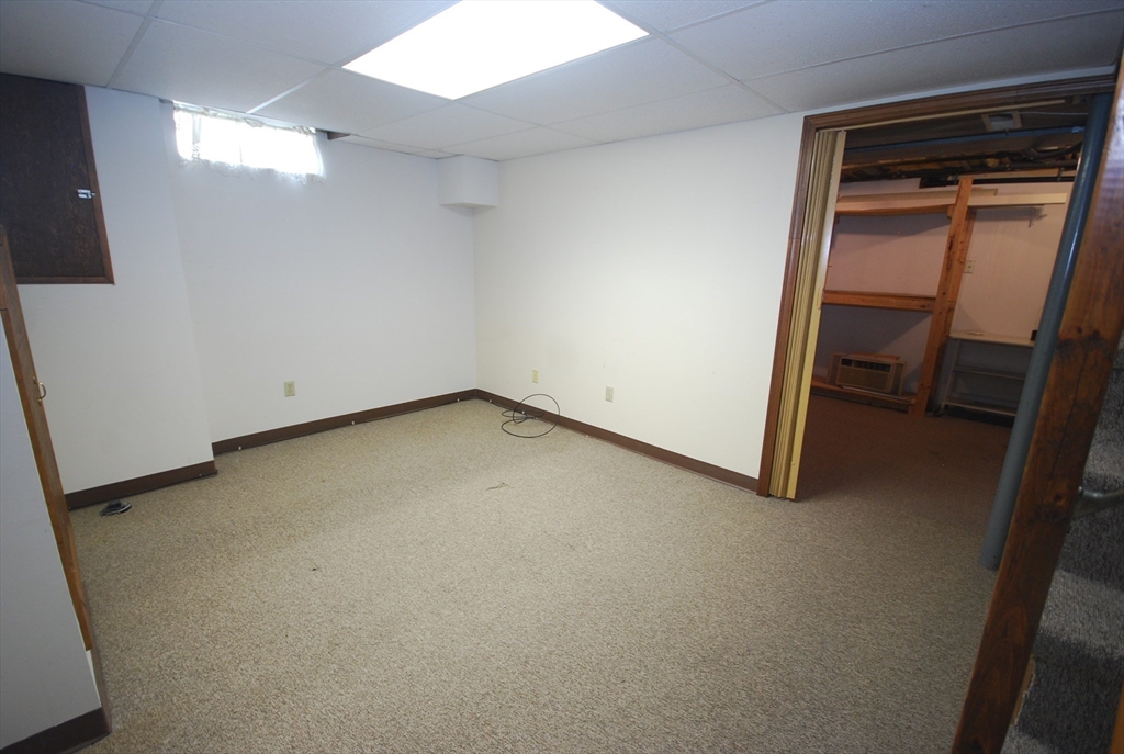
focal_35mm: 15
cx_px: 562
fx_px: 469
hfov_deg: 100.3
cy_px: 377
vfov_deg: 77.6
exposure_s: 1/10
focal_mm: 10
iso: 400
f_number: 4
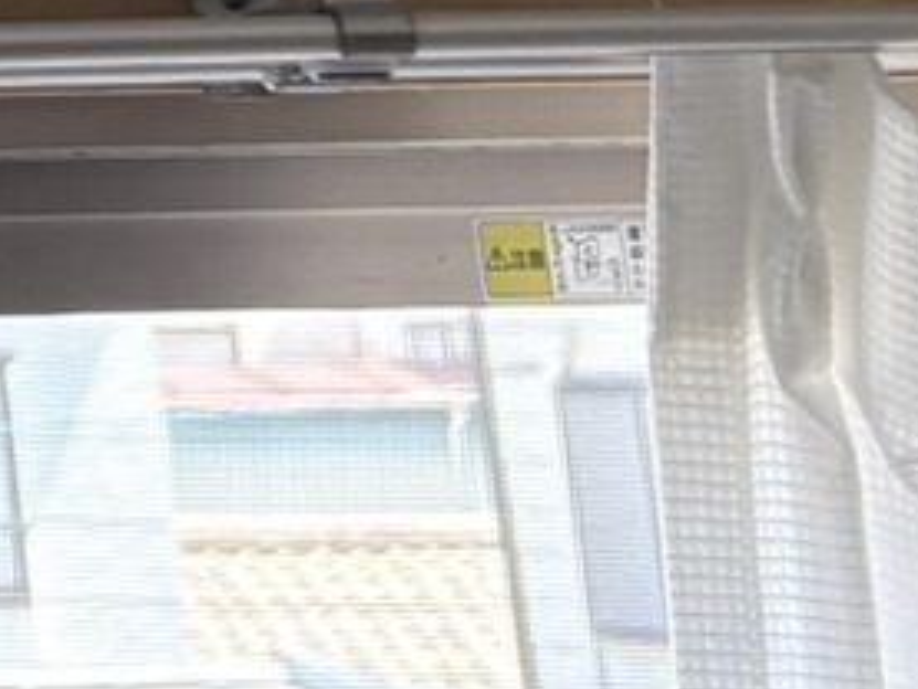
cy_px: -1736
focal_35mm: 192
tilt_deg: +22.3
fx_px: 5094
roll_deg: +1.5
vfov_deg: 6.6
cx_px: -1339
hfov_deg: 9.2
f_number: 1.6
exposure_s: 1/186
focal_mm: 5.96
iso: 100
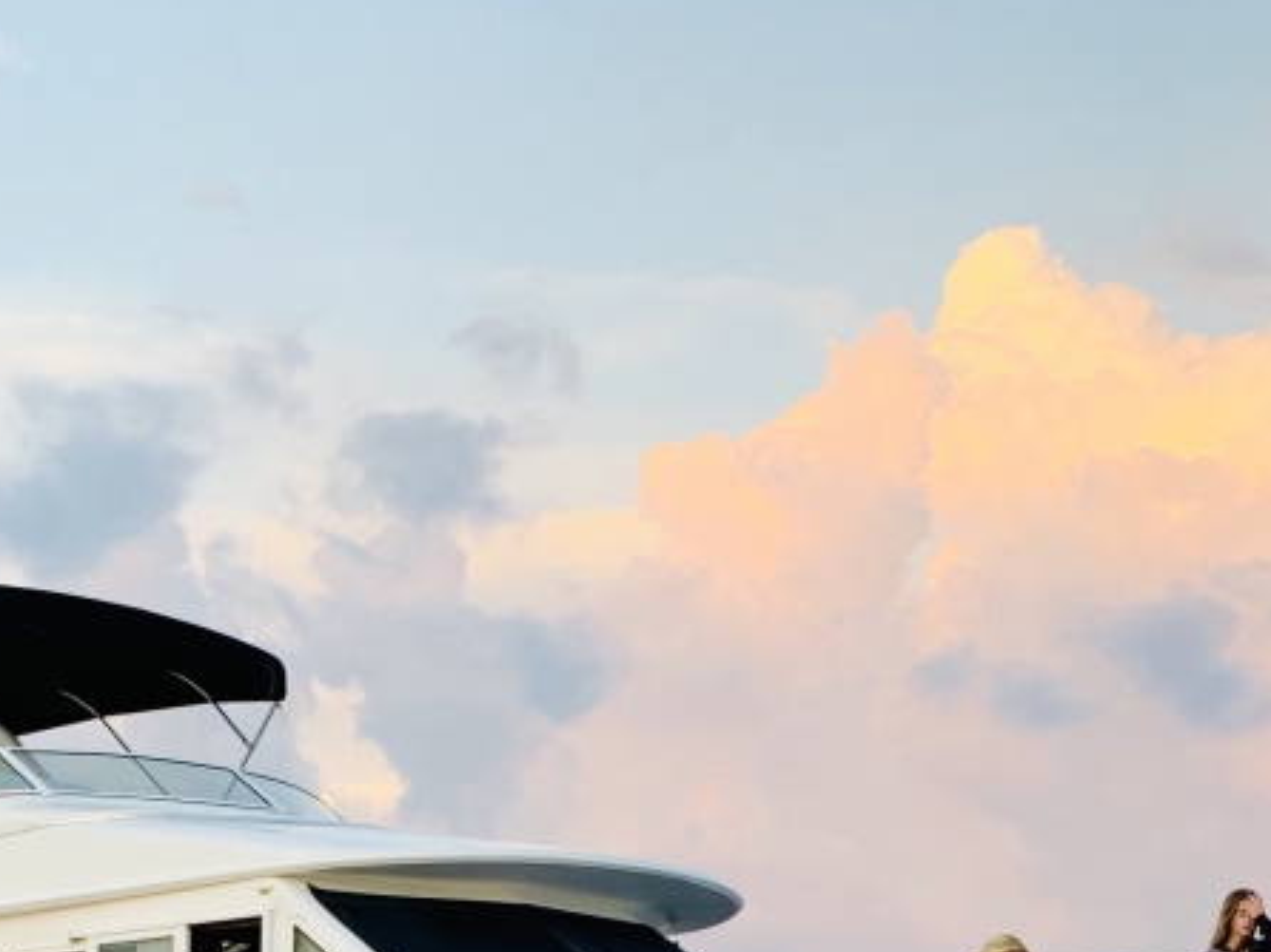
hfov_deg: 23.2
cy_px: 1297
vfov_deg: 16.4
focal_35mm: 84
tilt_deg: +1.4
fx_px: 3083
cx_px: 410
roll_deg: -1.2
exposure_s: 1/122
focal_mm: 4.25
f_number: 1.8
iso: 25
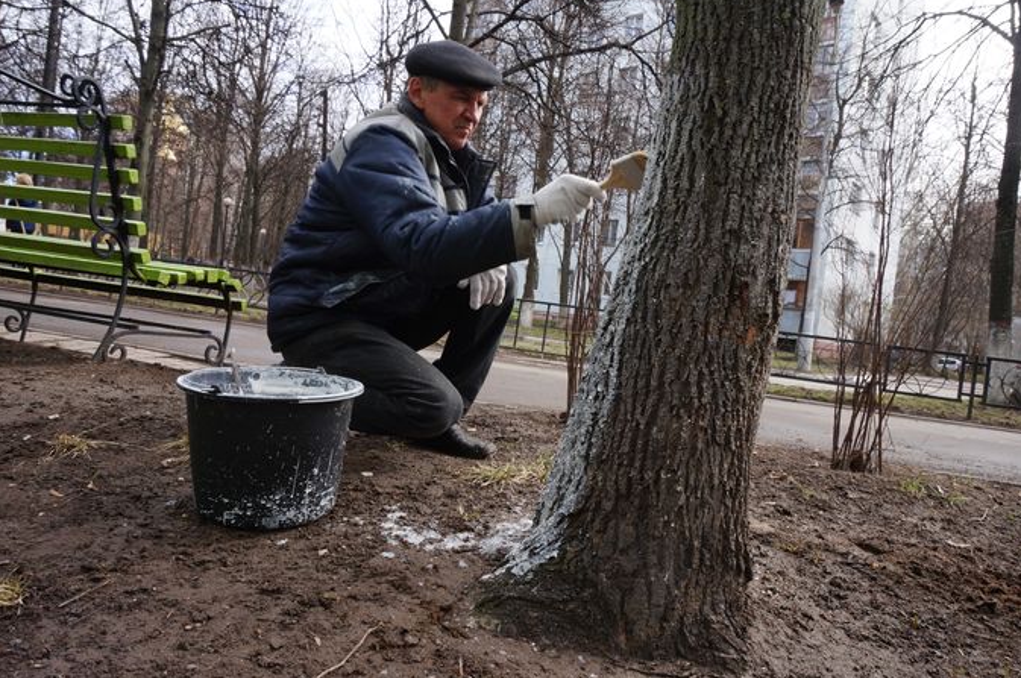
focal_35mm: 25
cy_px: 334
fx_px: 708
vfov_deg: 51.2
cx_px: 527
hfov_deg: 71.6
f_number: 9
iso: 200
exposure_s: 1/80
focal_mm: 16
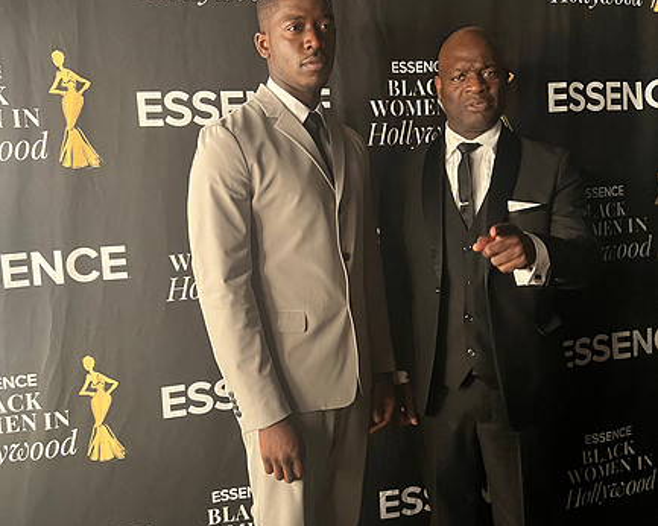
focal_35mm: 34
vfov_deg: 43.3
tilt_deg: -3.9
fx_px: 662
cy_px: 254
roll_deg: +3.2
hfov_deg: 52.9
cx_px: 329
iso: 640
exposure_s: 1/30
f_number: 1.5
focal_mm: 5.7
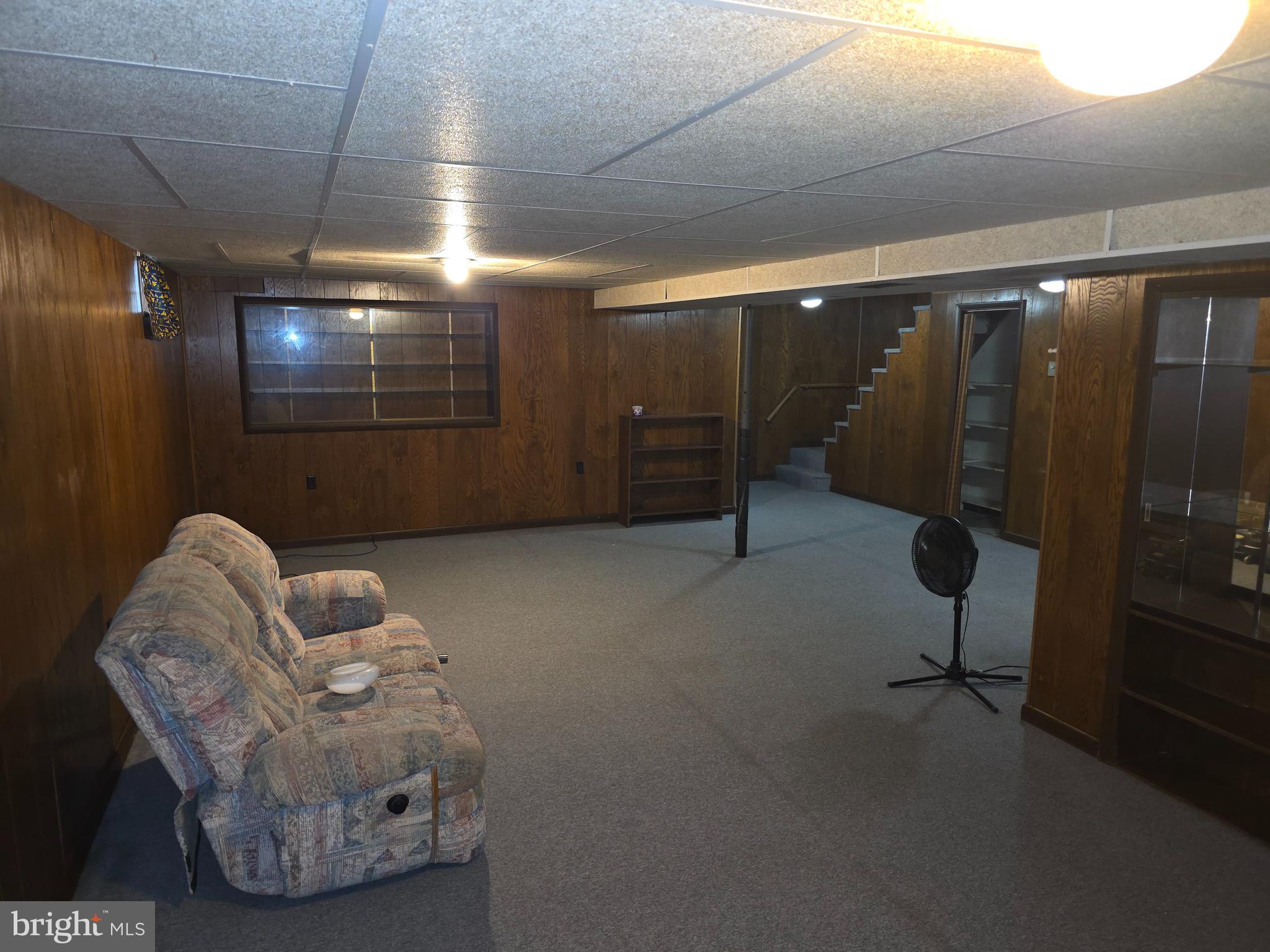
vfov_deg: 58.9
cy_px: 476
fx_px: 844
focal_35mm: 23
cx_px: 635
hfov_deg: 73.9
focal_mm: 6.3
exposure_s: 1/12
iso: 250
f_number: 1.7
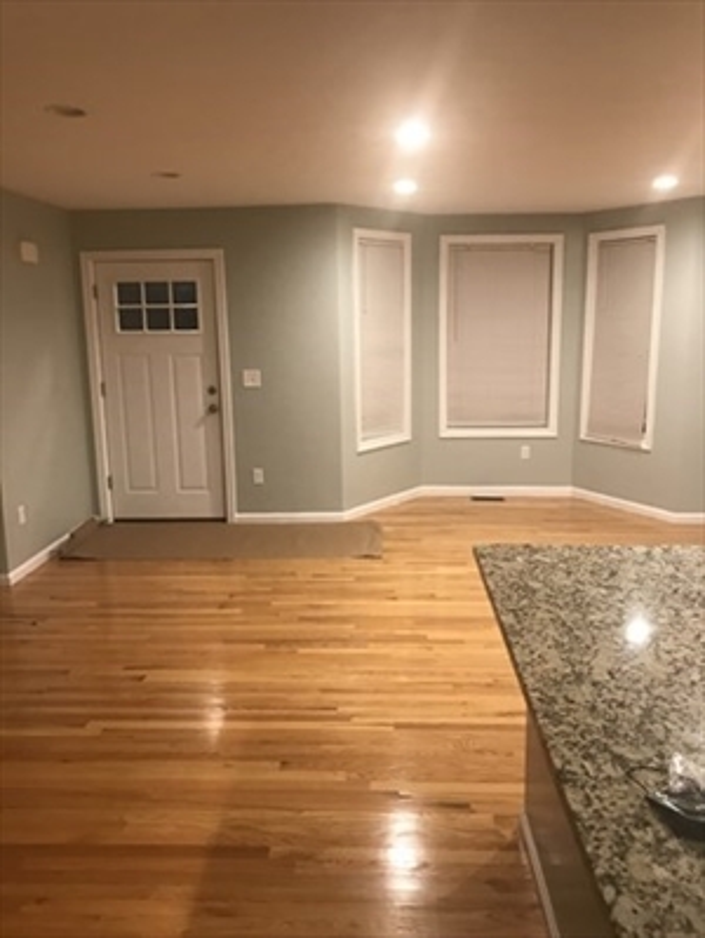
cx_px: 352
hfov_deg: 49.8
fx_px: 759
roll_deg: +1.8
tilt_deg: -10.2
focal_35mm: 28
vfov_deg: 63.4
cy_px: 469
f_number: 1.8
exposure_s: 1/15
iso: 50
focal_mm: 3.99
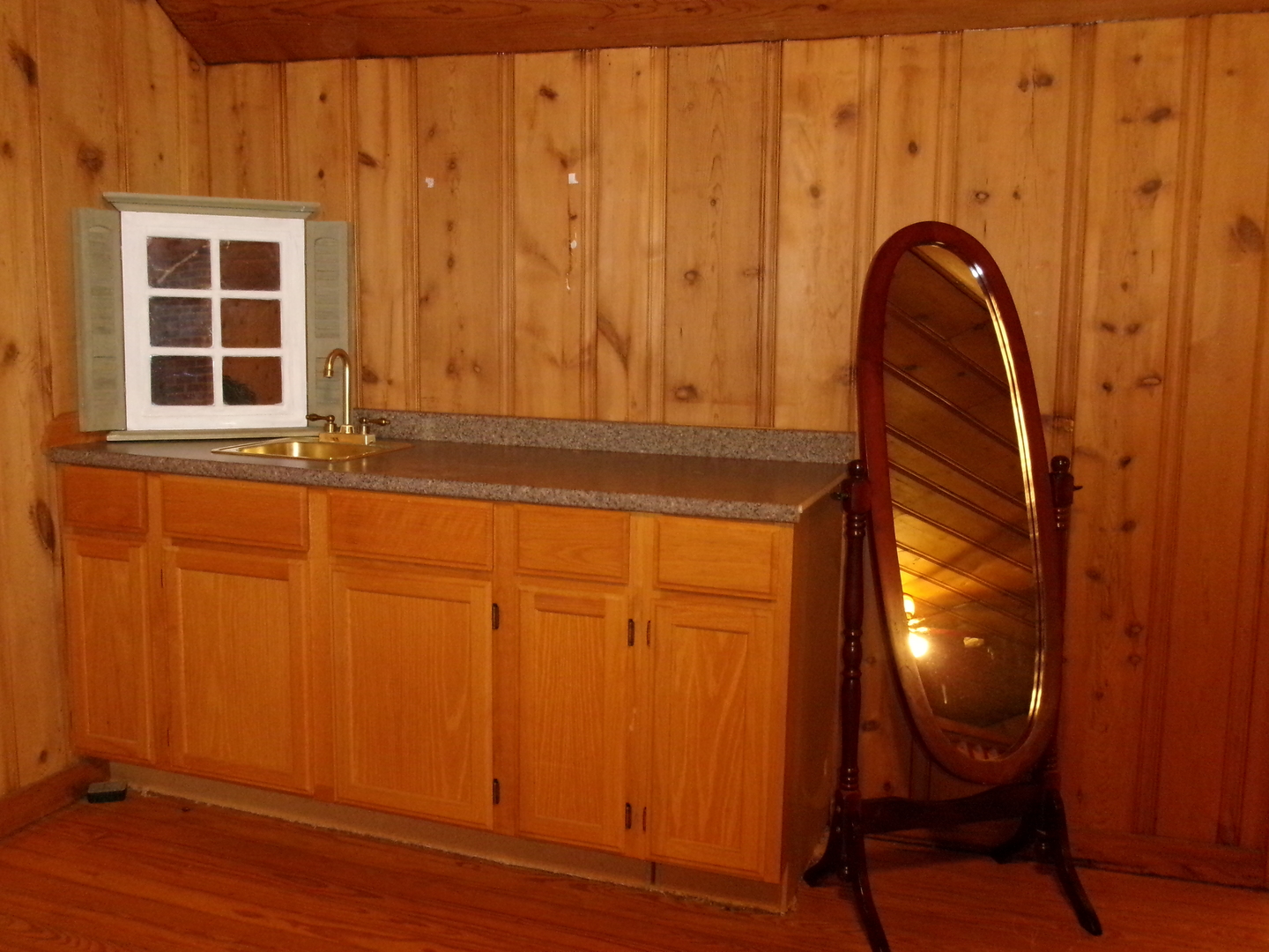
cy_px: 476
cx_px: 634
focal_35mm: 36
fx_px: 1320
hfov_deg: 51.4
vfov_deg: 39.7
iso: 800
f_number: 4.5
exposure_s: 1/34
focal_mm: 6.4
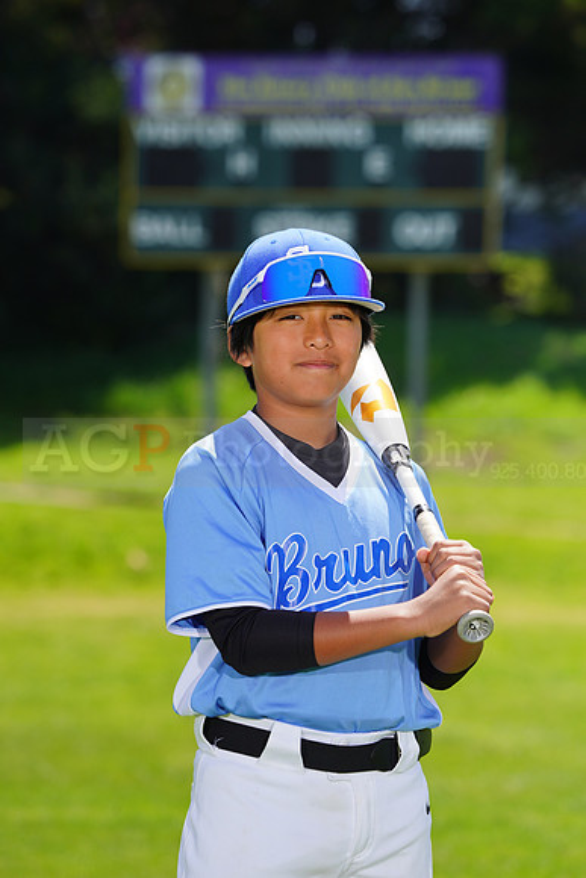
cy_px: 439
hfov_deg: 5.5
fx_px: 6100
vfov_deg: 8.2
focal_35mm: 250
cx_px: 293
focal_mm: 250
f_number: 8
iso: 100
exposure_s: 1/250
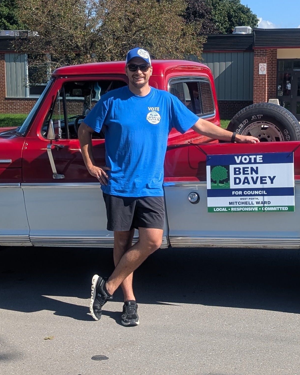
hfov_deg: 54.9
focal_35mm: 26
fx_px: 289
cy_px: 170
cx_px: 154
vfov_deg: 65.9
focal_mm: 6.9
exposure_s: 1/676
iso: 19
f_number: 1.68
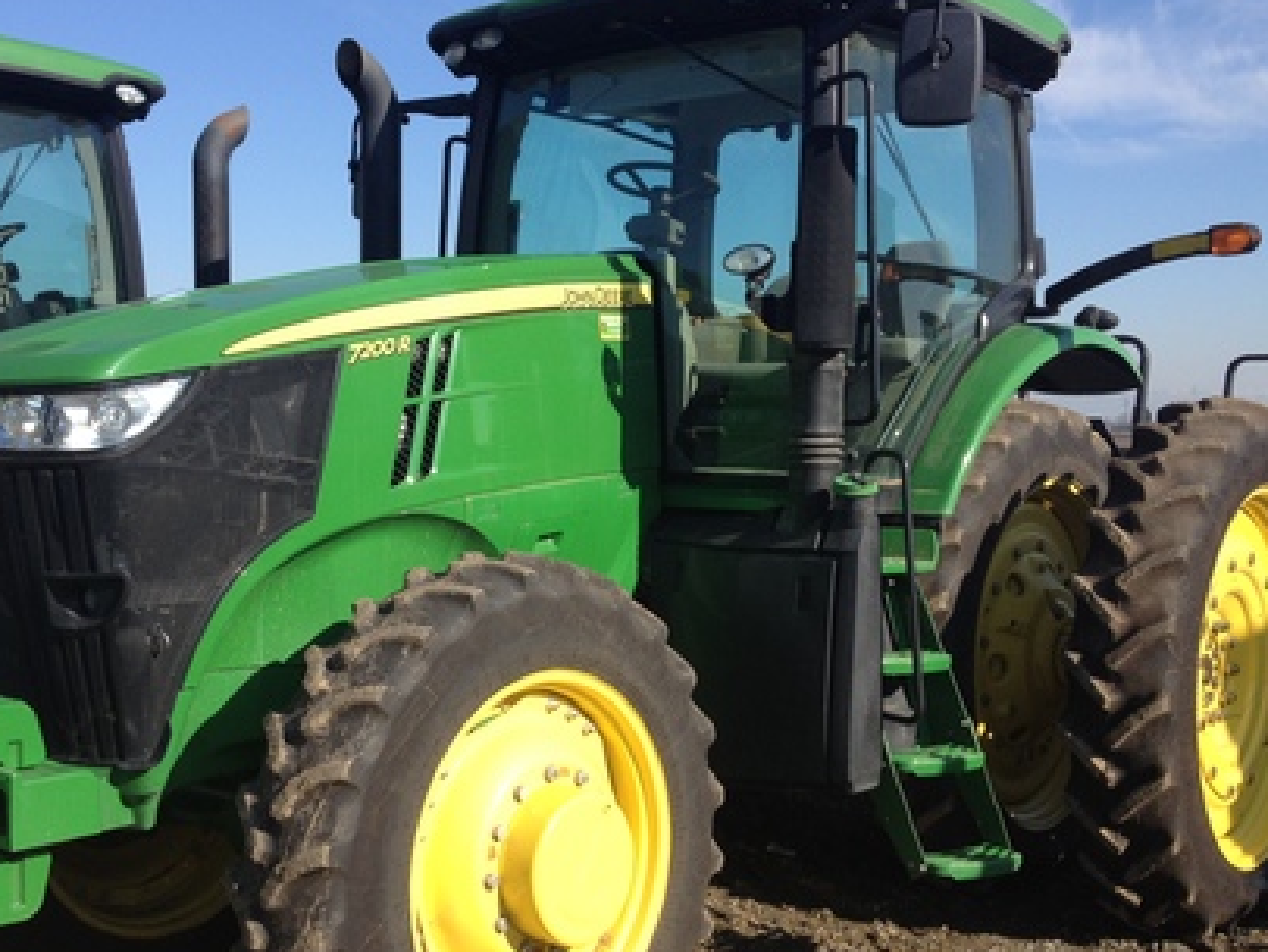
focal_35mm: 47
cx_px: 542
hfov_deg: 40.3
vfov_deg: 30.9
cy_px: 504
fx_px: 1722
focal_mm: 4.28
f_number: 2.4
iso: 50
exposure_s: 1/1284
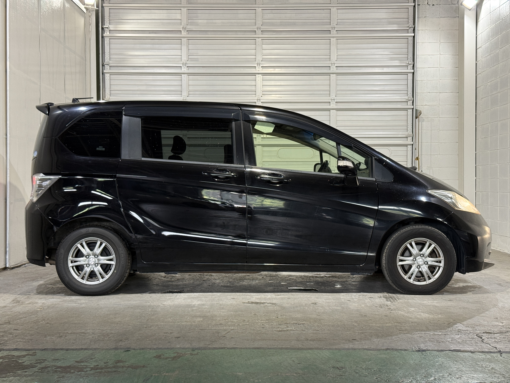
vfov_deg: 30.3
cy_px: 192
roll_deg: -0.3
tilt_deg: -0.1
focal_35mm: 48
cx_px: 255
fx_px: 707
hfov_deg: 39.7
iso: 125
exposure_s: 1/60
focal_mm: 6.76
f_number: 1.78
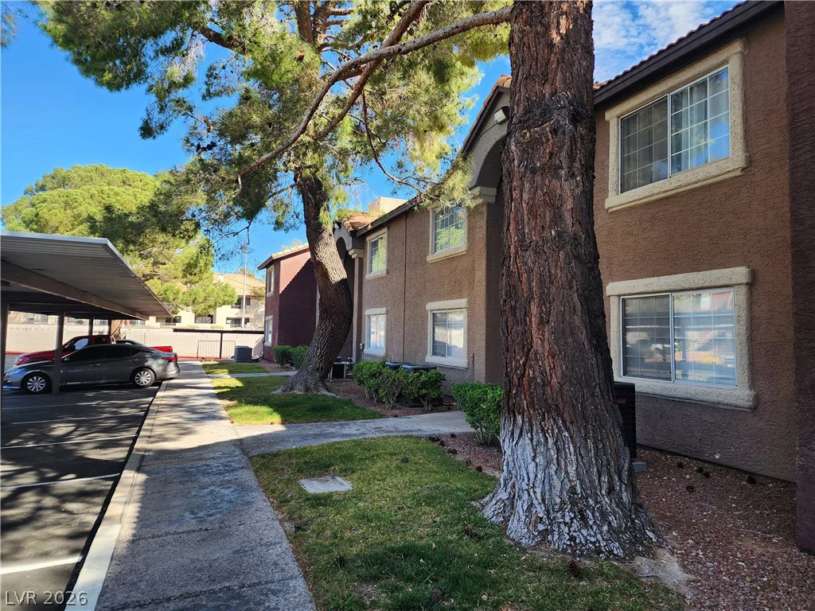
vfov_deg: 58.9
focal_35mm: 23
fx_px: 542
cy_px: 306
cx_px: 408
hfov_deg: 73.9
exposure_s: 1/180
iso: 16
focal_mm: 6.4
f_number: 1.8
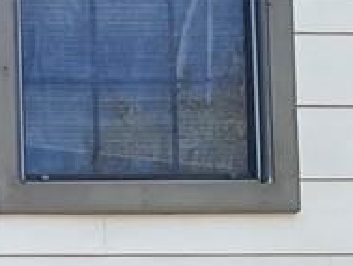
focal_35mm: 157
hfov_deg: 10.4
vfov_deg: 8.4
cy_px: 710
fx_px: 1602
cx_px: -564
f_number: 1.8
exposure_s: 1/188
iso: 16
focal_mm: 3
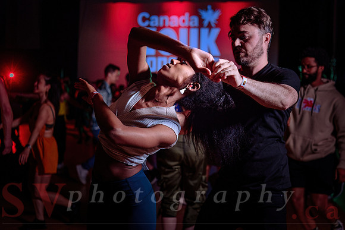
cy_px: 108
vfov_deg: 27.3
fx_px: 474
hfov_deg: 39.9
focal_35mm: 49
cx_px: 189
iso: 800
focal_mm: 44
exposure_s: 1/125
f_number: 2.8
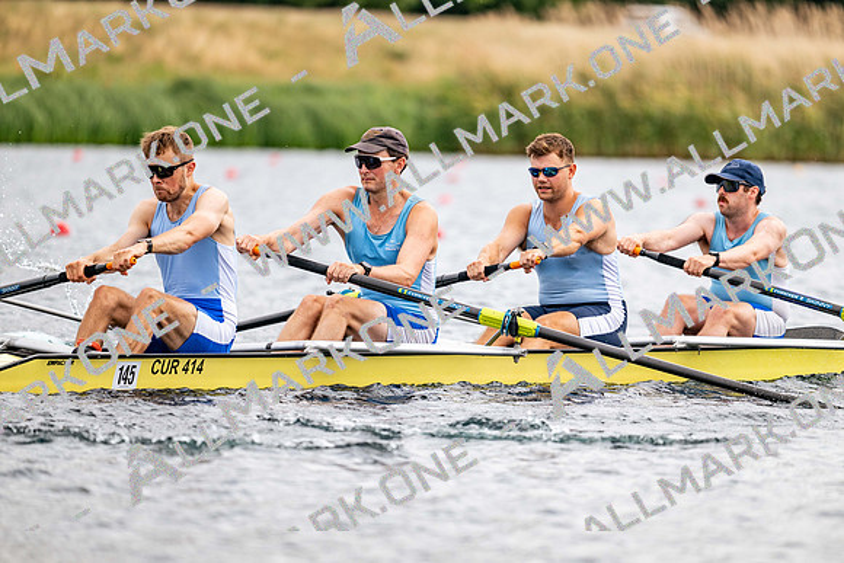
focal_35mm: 400
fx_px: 9380
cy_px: 282
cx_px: 422
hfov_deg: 5.2
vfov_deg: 3.4
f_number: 4.5
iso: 320
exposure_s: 1/2500
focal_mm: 400
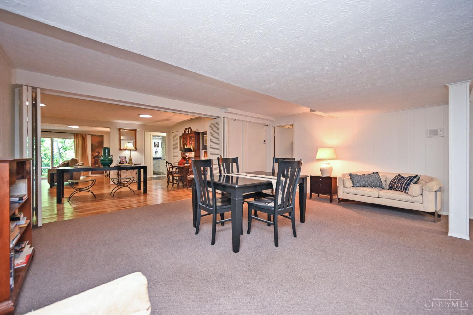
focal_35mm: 14
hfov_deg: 104.3
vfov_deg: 81.2
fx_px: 184
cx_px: 236
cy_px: 158
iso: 900
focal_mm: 14
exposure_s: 1/60
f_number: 4
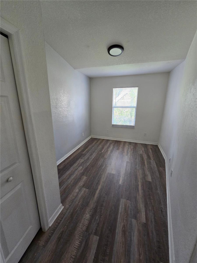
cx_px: 98
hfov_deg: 89.9
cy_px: 132
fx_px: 99
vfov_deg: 106.2
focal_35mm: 13
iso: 250
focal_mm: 2.2
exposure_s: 1/60
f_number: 2.2
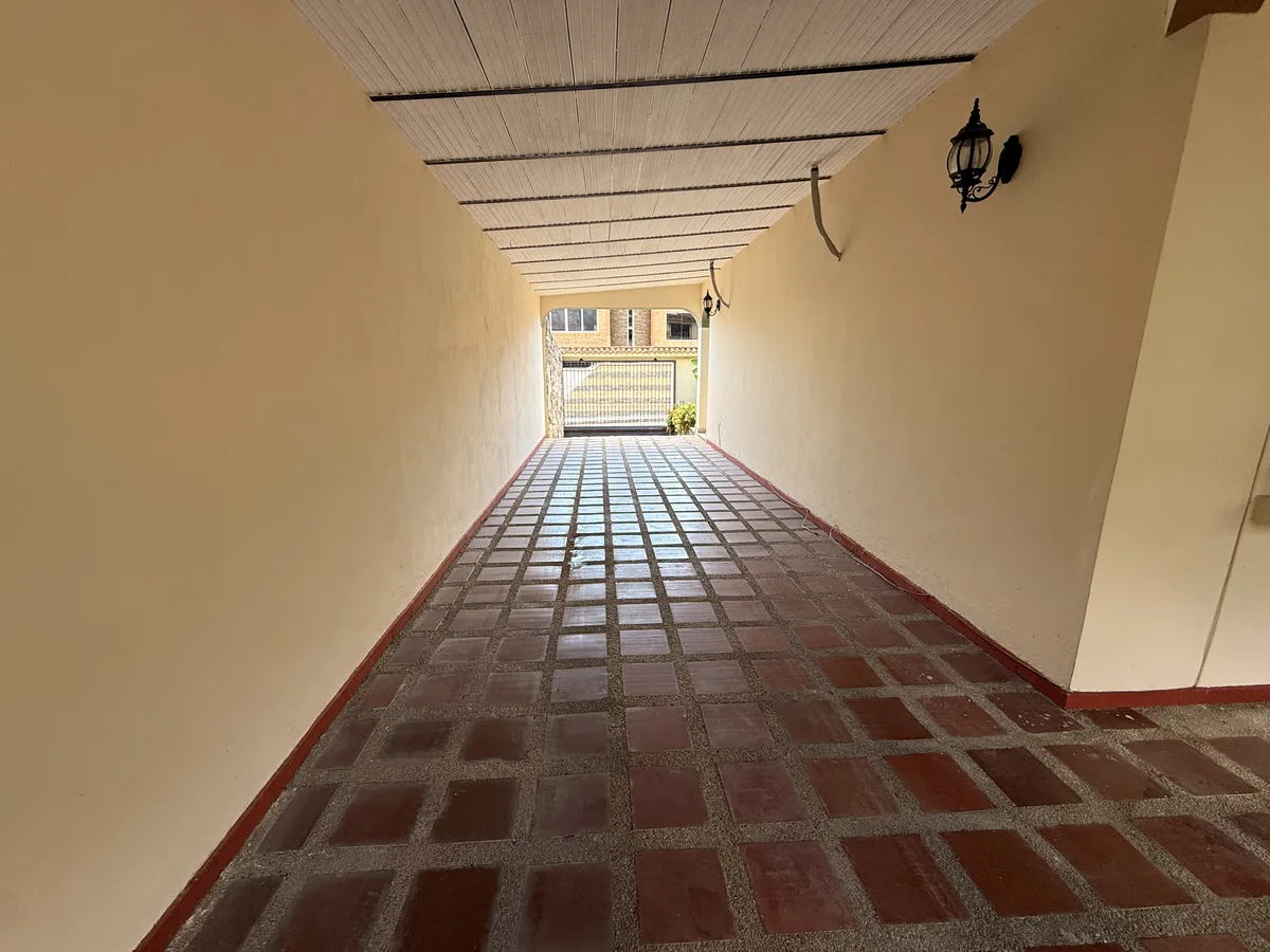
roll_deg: -0.2
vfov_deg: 85.7
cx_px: 635
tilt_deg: -12.2
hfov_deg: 102.1
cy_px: 476
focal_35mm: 14
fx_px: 514
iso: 64
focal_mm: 2.22
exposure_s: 1/99
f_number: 2.2
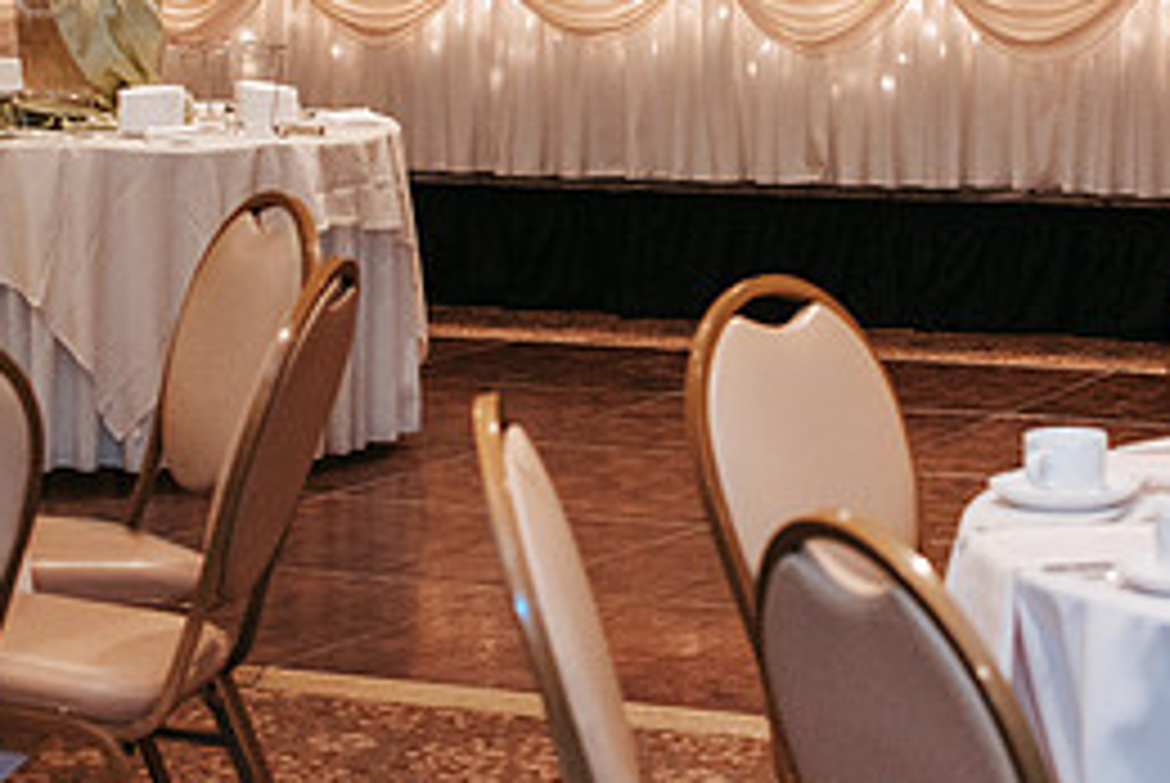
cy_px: 25
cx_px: 702
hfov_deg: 17.5
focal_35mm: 117
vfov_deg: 11.6
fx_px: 3807
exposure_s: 1/200
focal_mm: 35
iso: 800
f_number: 3.2
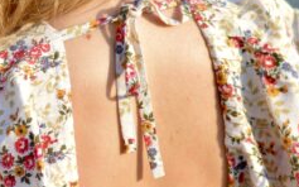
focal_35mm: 248
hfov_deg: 8.5
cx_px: 106
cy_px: 64
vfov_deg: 5.3
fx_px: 2020
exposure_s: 1/4000
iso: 200
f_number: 2.2
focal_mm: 50
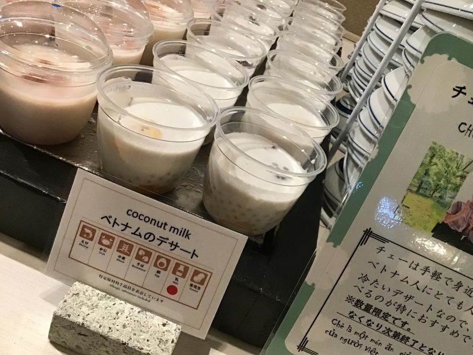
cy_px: 178
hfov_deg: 58.4
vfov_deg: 45.4
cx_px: 236
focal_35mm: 31
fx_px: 424
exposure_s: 1/30
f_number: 2.4
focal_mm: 3.3
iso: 250
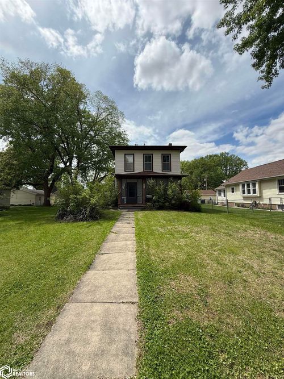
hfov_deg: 85.7
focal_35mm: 14
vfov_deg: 102.1
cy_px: 190
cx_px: 142
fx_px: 153
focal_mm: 2.22
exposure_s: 1/2320
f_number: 2.2
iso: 50
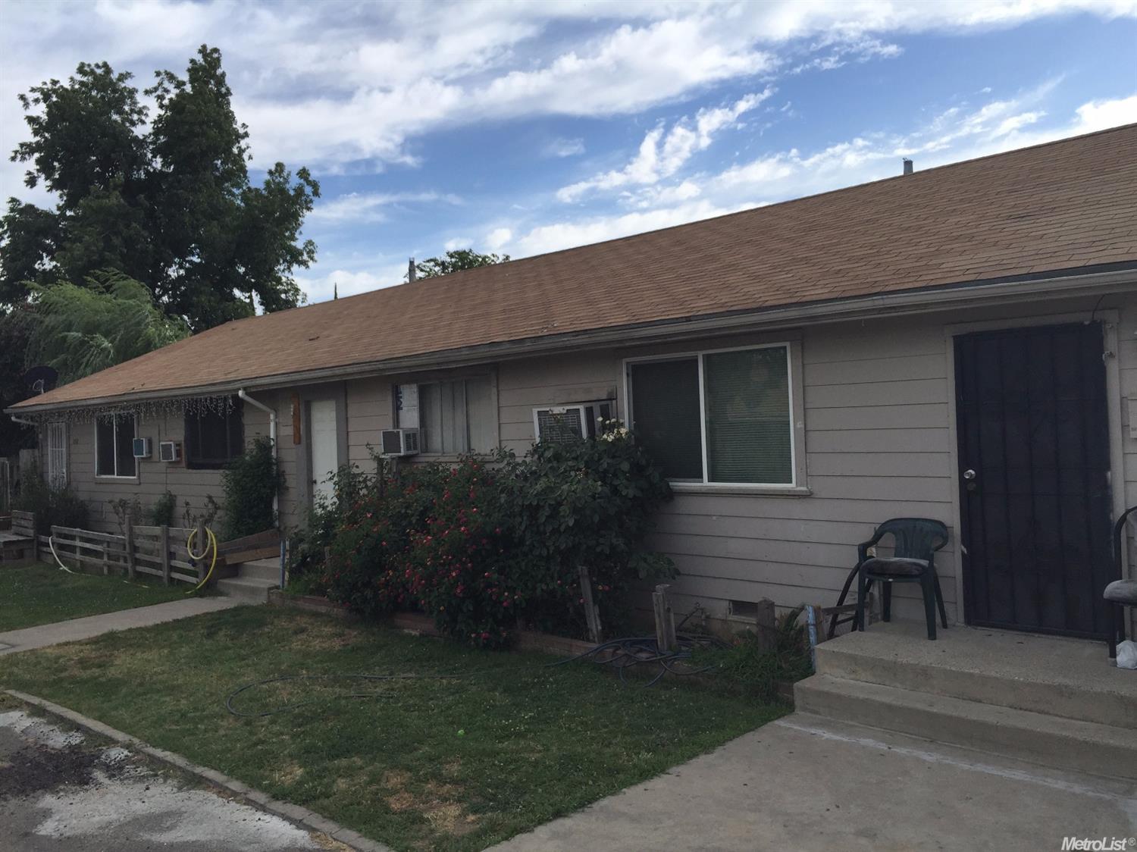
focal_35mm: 29
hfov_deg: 61.7
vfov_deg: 48.2
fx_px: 952
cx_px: 568
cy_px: 426
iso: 32
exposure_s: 1/1883
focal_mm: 4.15
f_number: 2.2
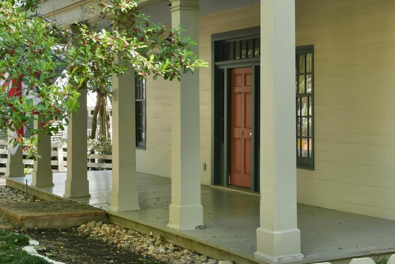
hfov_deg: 26.3
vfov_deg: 17.7
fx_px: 845
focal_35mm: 77
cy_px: 101
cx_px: 215
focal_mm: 24
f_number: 9
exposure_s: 1/80
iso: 400
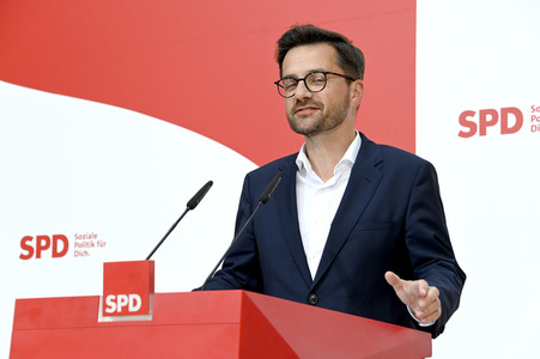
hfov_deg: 17.7
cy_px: 180
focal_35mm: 116
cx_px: 270
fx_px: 1739
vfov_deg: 11.8
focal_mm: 116
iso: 2000
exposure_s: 1/320
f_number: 7.1
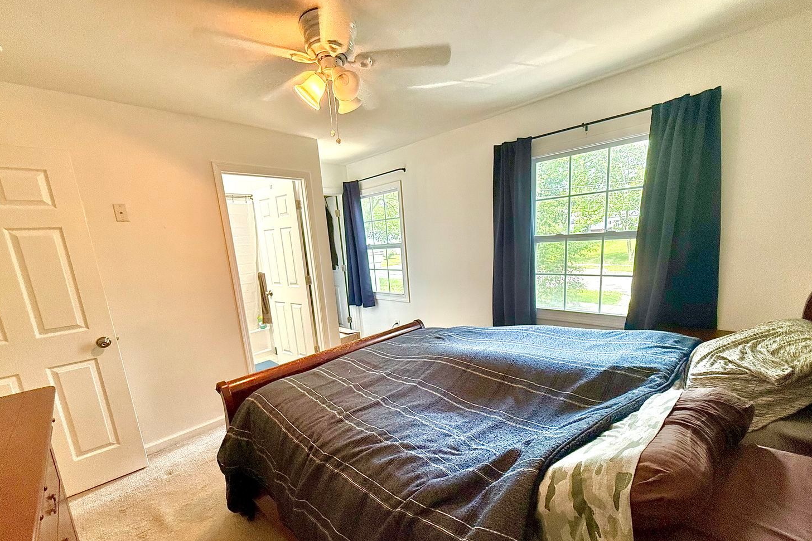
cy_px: 308
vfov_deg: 76.9
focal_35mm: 15
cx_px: 407
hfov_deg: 100.4
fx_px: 338
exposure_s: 1/120
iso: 320
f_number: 2.2
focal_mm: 2.22
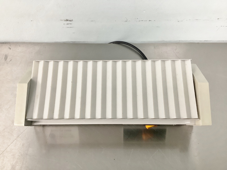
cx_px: 114
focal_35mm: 31
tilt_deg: -57.3
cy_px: 85
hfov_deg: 58.4
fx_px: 203
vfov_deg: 45.4
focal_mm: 3.3
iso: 250
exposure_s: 1/60
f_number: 2.4
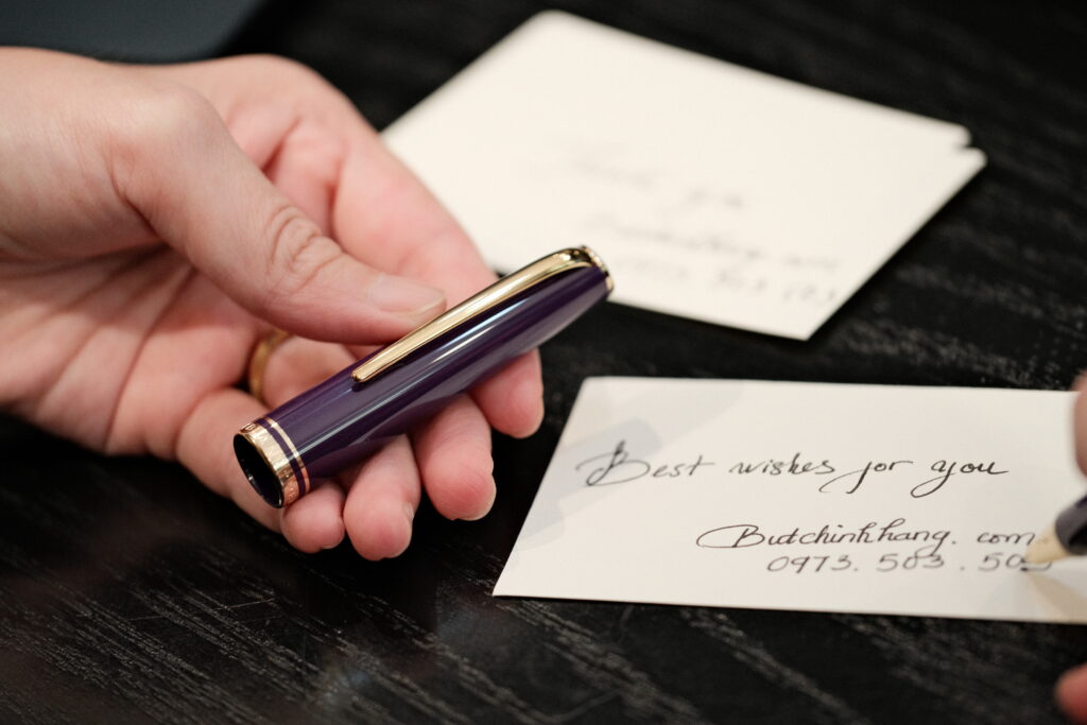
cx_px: 544
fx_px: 3624
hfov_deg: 17.1
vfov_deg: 11.4
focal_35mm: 120
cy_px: 362
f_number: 3.2
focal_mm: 80
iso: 1250
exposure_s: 1/120
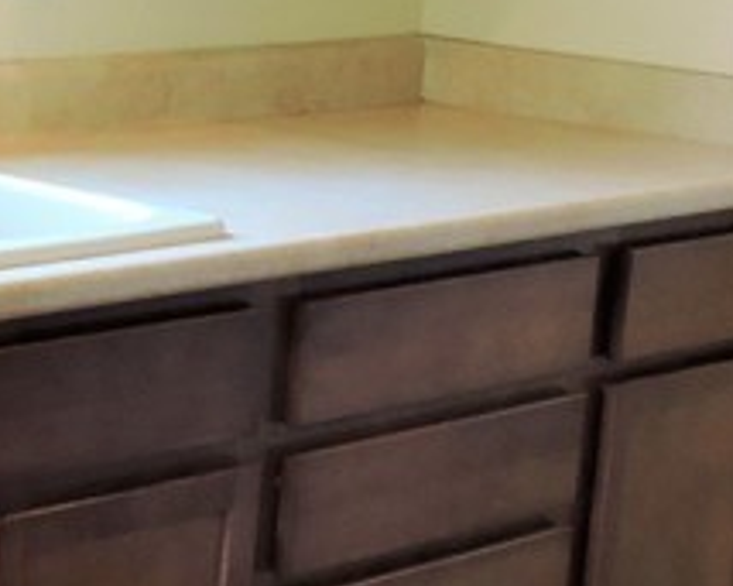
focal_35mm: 112
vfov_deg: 13.7
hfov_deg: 15.0
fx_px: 2429
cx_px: -562
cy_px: 147
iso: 125
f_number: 3.3
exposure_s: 1/30
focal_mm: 4.3
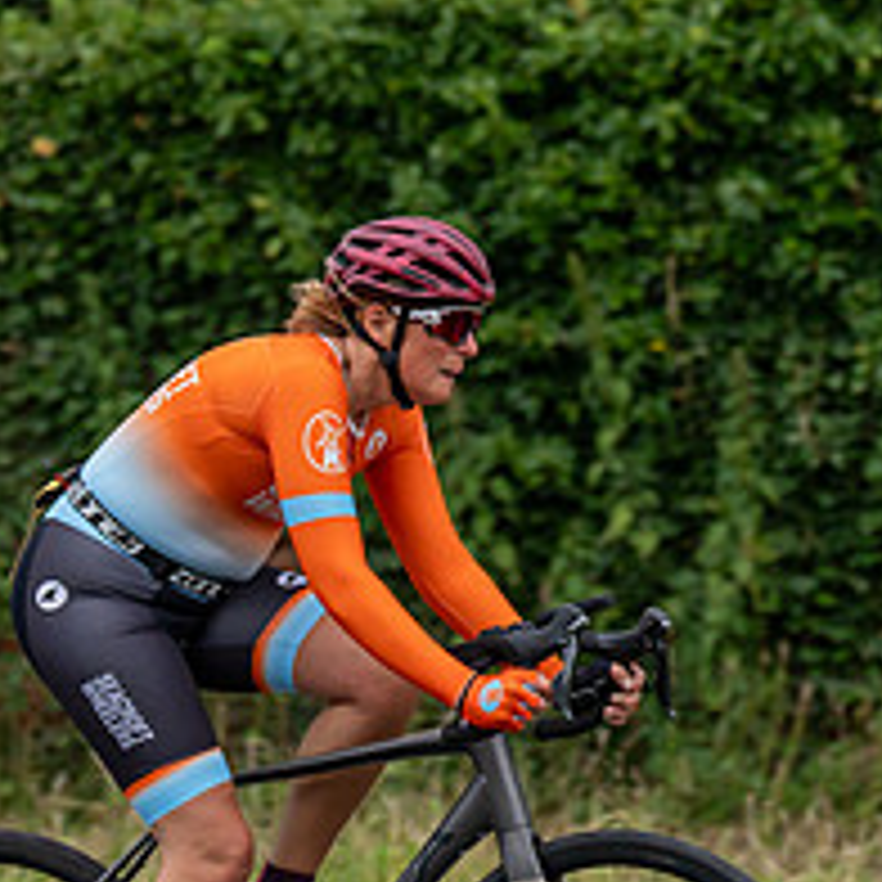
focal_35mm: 237
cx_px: 216
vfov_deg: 7.4
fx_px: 6832
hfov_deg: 7.4
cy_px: 178
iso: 1000
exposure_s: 1/800
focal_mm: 94
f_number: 2.8
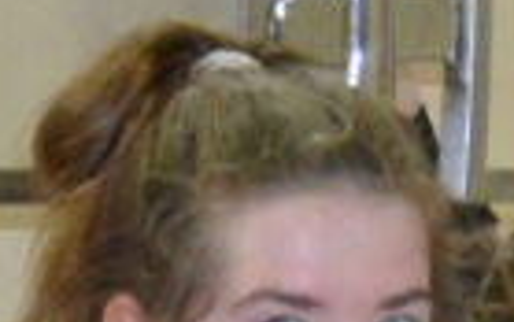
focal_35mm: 653
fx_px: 9151
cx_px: 995
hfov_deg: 3.2
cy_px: 378
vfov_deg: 2.0
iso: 2200
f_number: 5
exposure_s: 1/60
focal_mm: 58
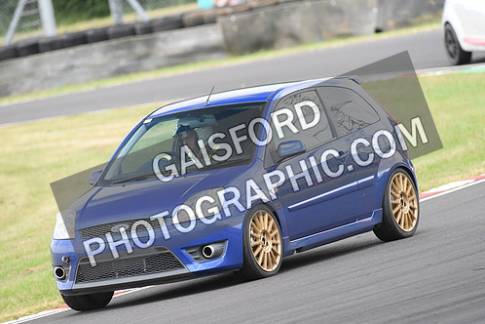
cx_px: 245
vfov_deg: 3.0
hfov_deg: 4.4
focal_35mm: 466
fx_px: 6278
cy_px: 166
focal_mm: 400
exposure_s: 1/1000
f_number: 5.6
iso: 3200
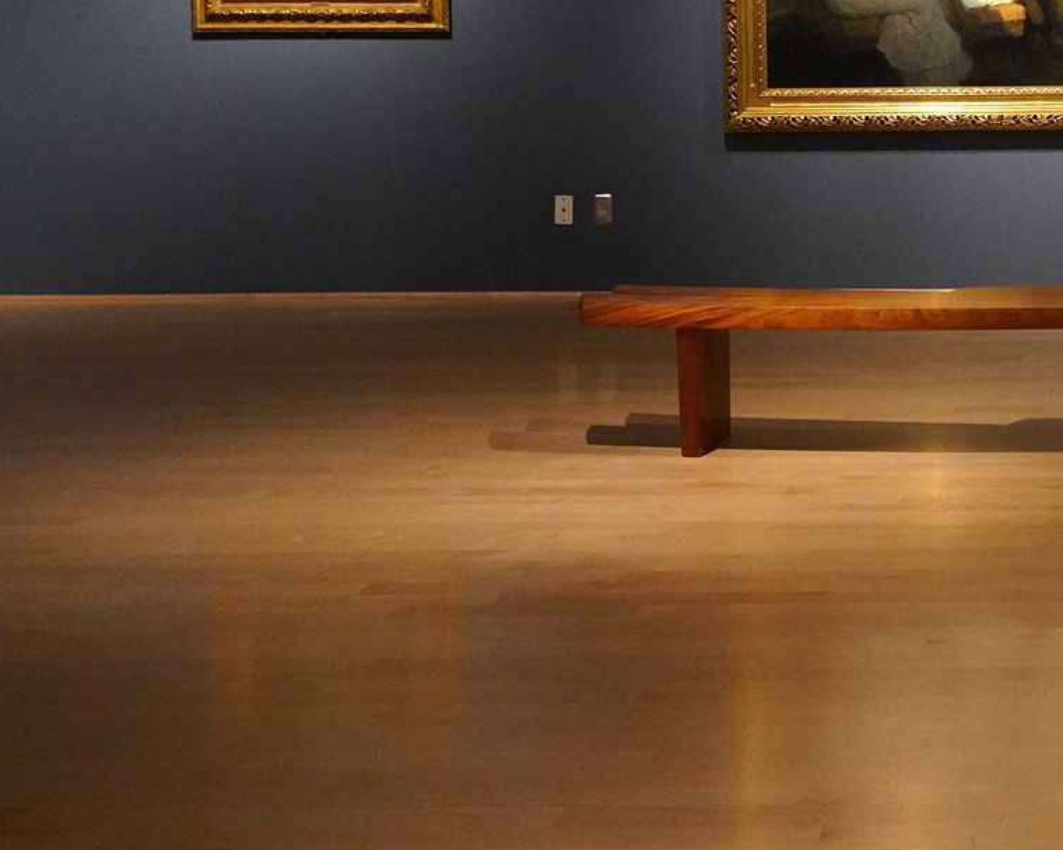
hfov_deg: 20.7
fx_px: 2643
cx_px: 1379
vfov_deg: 17.9
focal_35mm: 84
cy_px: 25
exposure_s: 1/100
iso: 6400
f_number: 5
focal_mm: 34
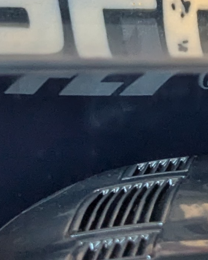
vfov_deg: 12.3
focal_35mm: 155
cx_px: 362
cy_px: 14
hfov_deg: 9.5
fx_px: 1194
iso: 159
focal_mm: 4.38
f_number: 1.73
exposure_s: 1/25
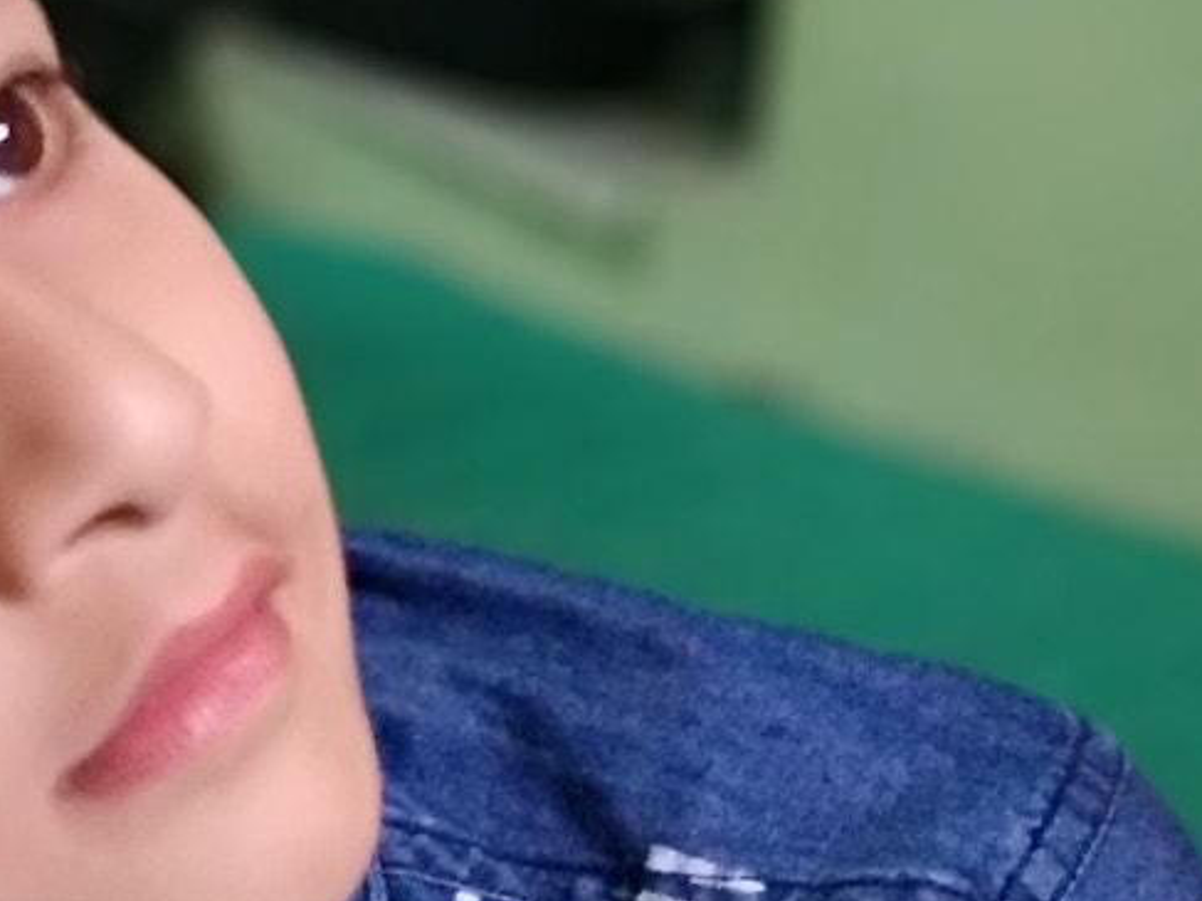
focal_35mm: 171
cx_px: 207
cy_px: 242
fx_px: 5936
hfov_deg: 11.5
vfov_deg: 8.7
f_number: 2.6
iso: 2000
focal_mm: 5.99
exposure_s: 1/33
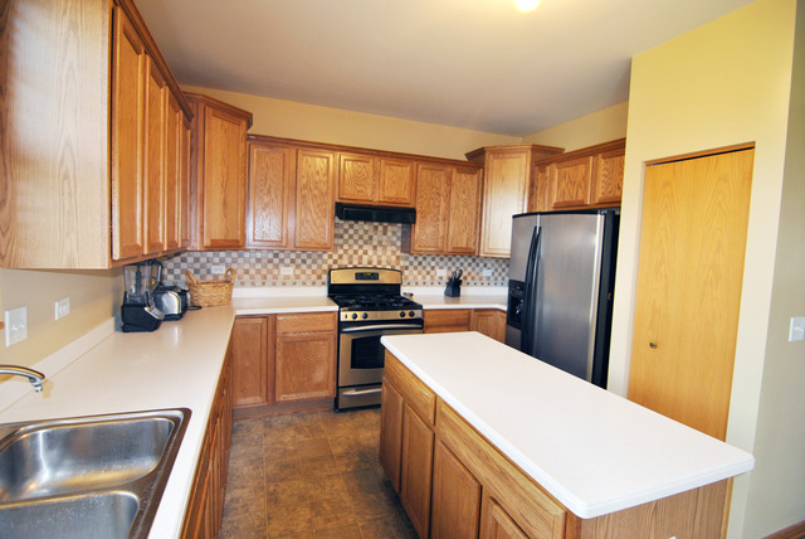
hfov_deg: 94.9
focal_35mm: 16
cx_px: 402
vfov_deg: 72.2
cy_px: 270
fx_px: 369
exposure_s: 1/60
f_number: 2.8
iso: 200
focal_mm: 11
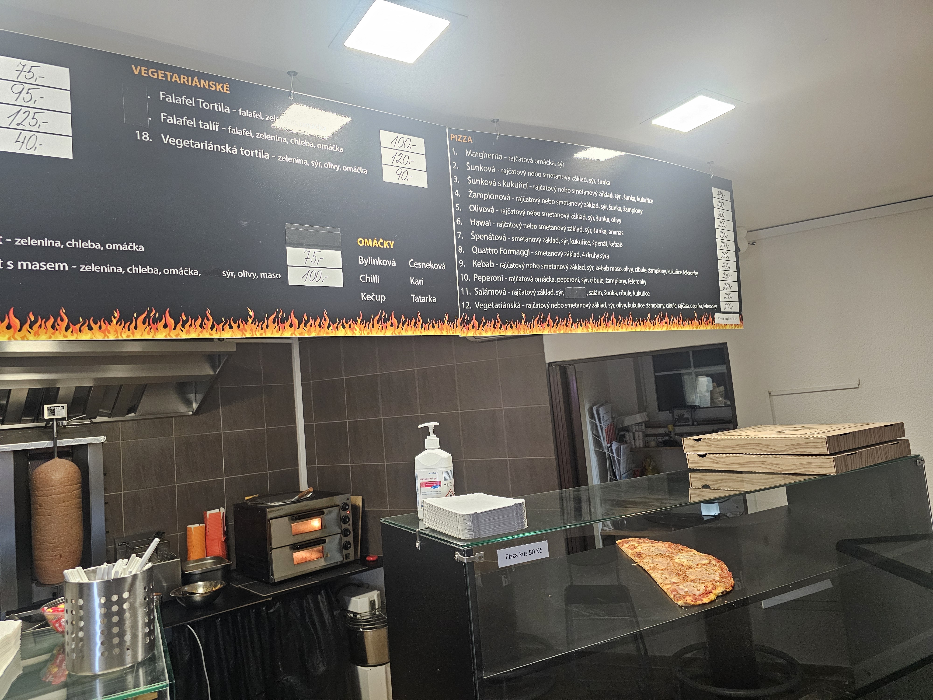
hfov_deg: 73.9
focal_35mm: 23
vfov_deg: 58.9
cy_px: 350
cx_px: 466
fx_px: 620
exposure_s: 1/100
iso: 640
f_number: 1.7
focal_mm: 6.3
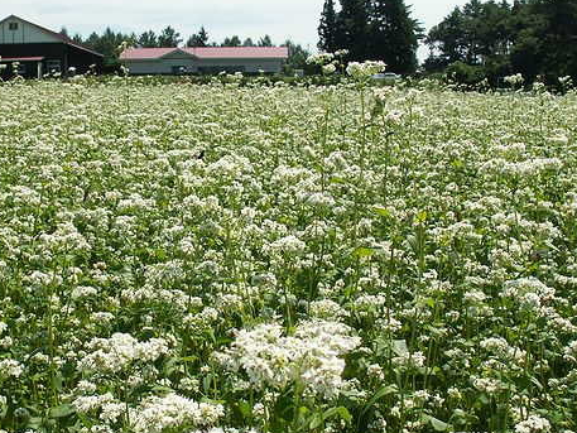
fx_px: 817
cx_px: 183
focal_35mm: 49
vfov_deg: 29.7
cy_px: 226
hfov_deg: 38.4
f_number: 7.1
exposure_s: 1/250
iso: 50
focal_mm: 5.86
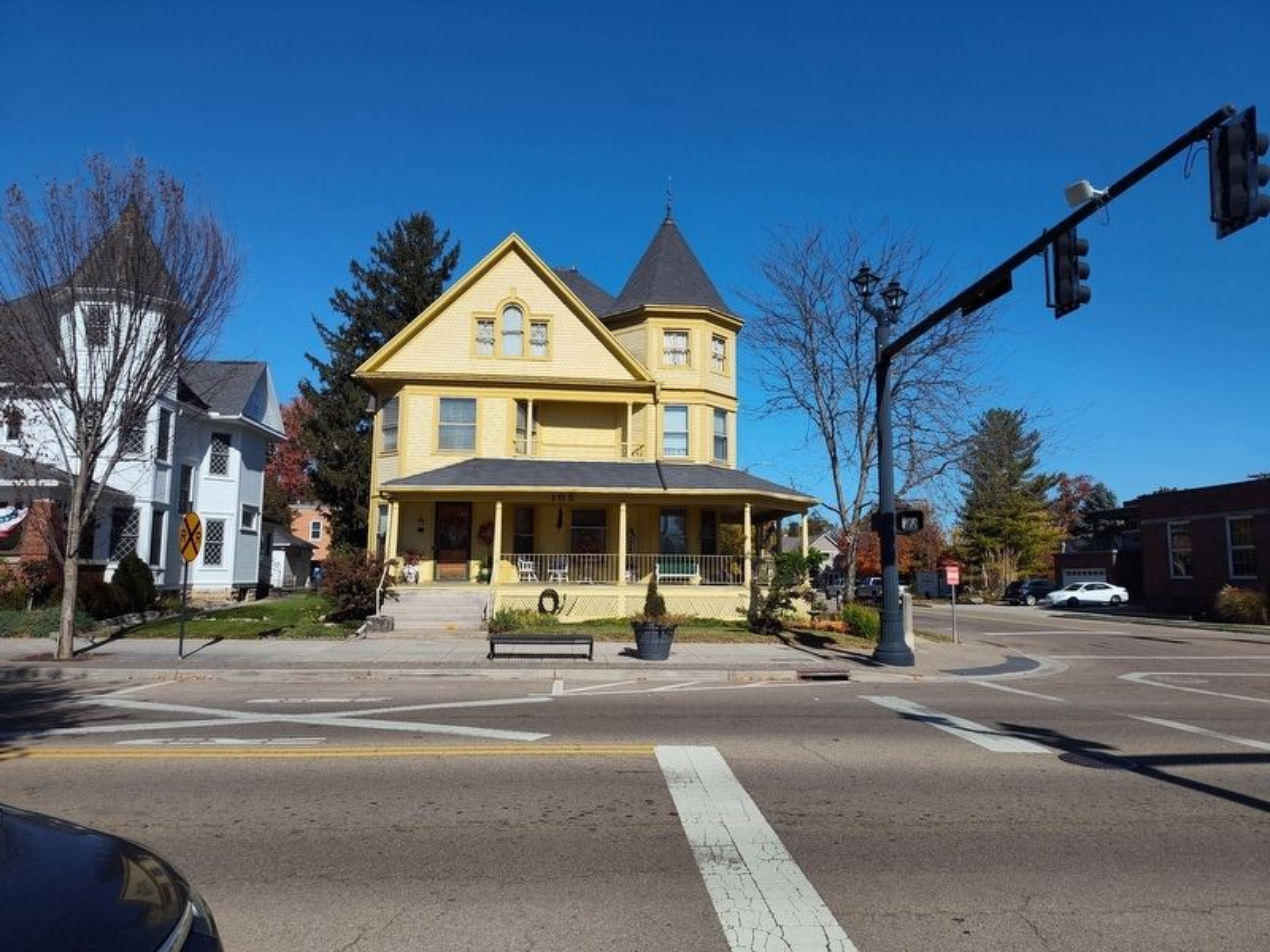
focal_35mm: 23
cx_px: 635
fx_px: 844
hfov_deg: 73.9
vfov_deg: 58.9
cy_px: 476
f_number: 1.8
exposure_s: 1/2683
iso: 100
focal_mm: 5.56
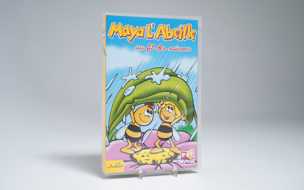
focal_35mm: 42
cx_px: 152
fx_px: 348
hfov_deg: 47.2
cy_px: 94
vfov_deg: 30.5
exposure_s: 1/13
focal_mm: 41
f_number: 4.5
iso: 160
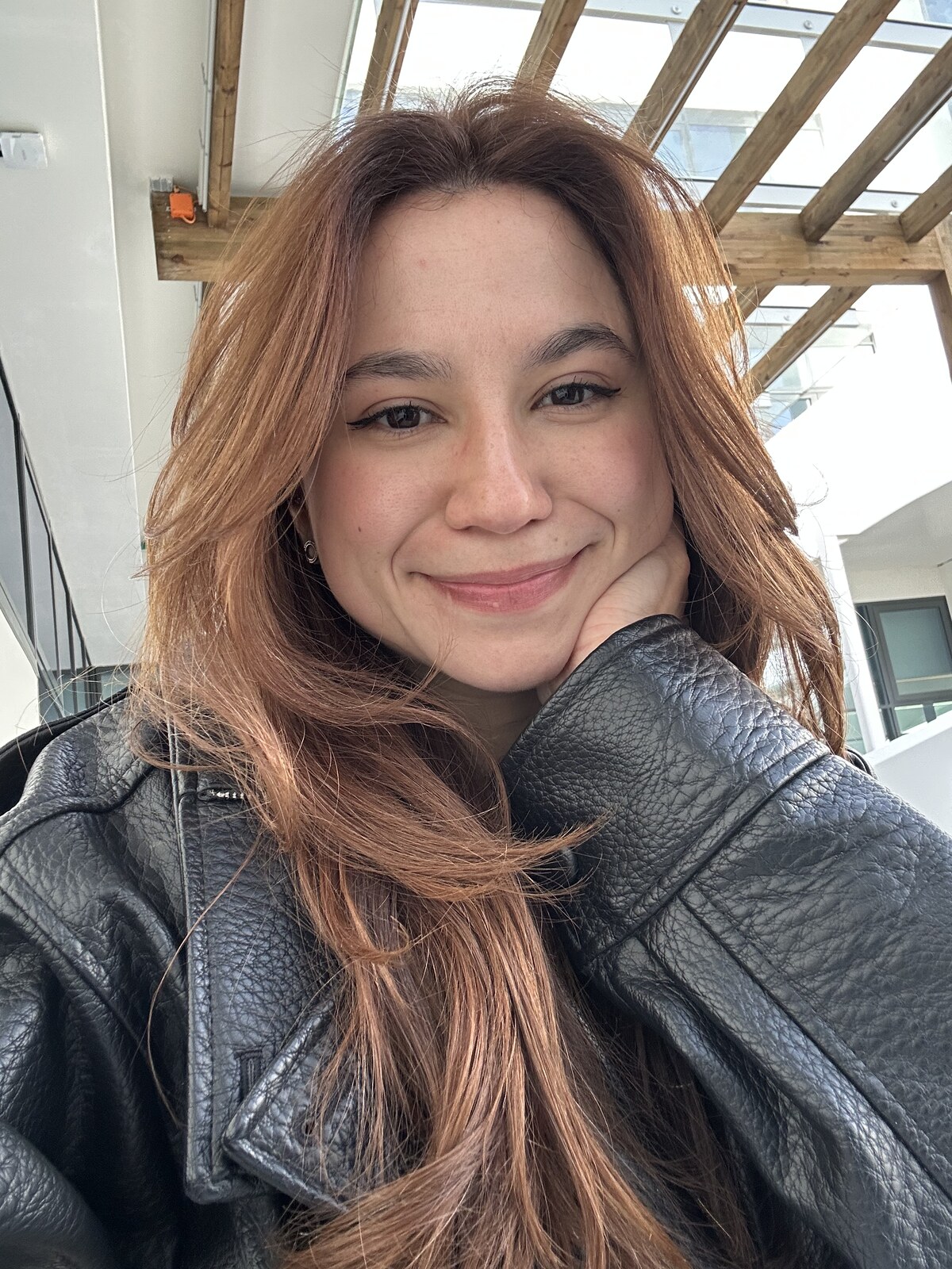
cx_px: 476
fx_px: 1100
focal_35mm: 30
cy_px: 634
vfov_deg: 60.0
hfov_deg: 46.8
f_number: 1.9
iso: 50
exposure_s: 1/121
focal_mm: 2.69
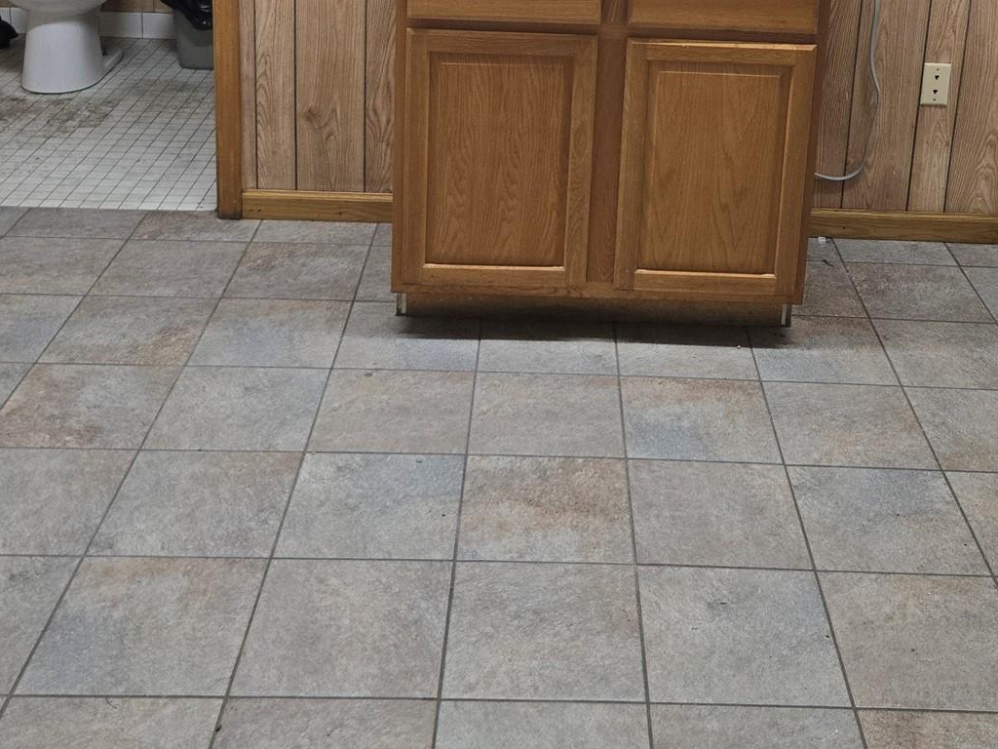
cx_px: 604
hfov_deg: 41.0
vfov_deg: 29.8
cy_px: 32
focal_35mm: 46
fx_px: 1326
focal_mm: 5.4
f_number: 1.8
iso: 250
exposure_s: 1/120
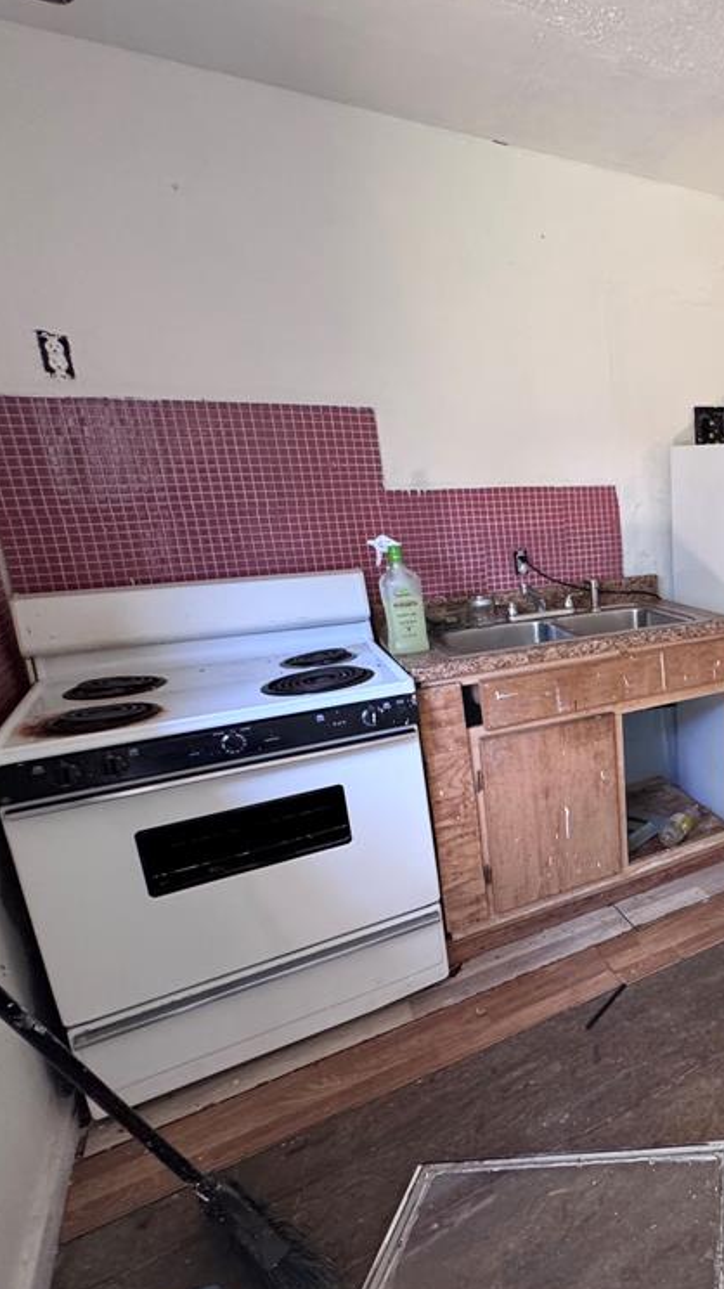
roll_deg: +0.2
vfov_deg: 83.9
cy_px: 644
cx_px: 767
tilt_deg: -15.9
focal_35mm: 21
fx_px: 717
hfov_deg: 43.5
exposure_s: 1/67
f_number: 2.2
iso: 320
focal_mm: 2.22
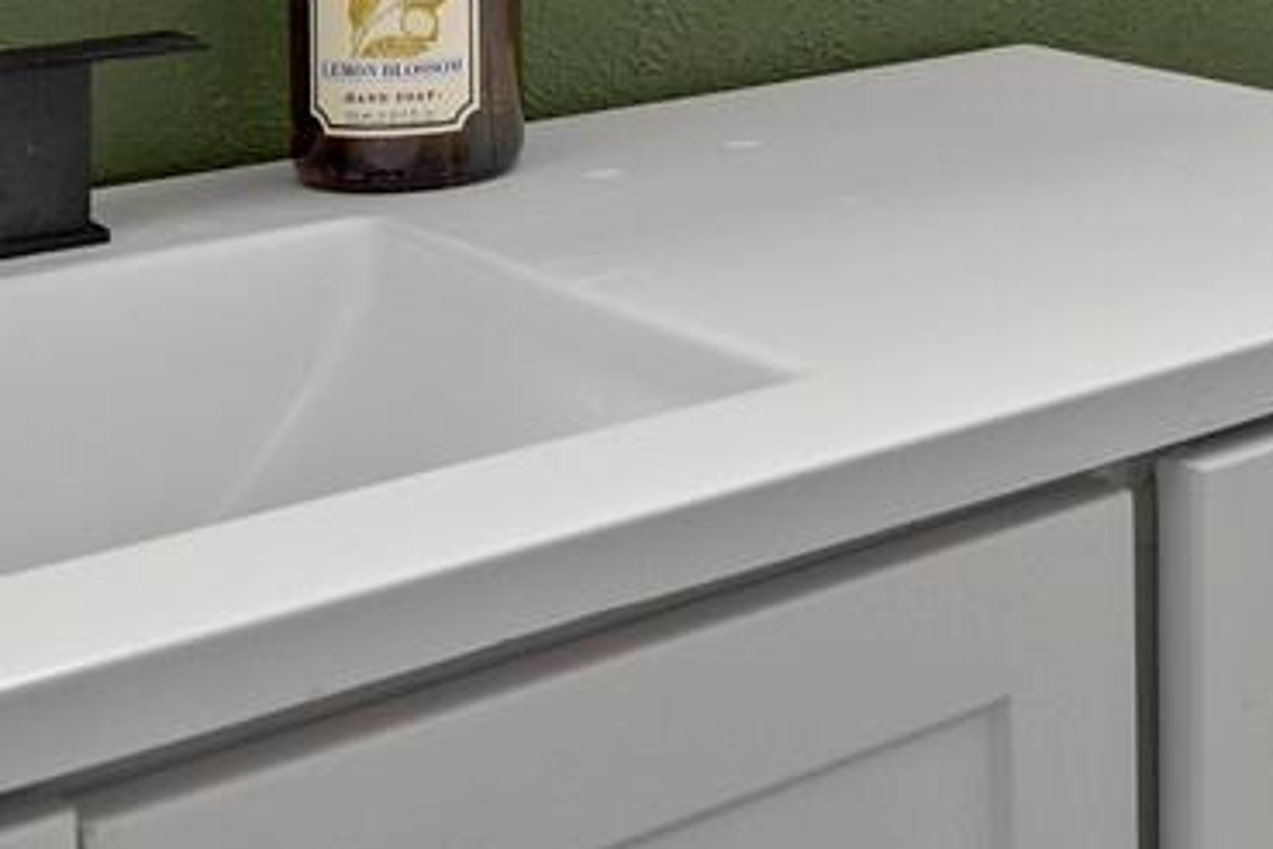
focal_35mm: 78
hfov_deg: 24.0
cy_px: -393
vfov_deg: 16.1
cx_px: 1461
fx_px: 2758
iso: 250
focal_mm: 18
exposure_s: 2.5
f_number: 6.3
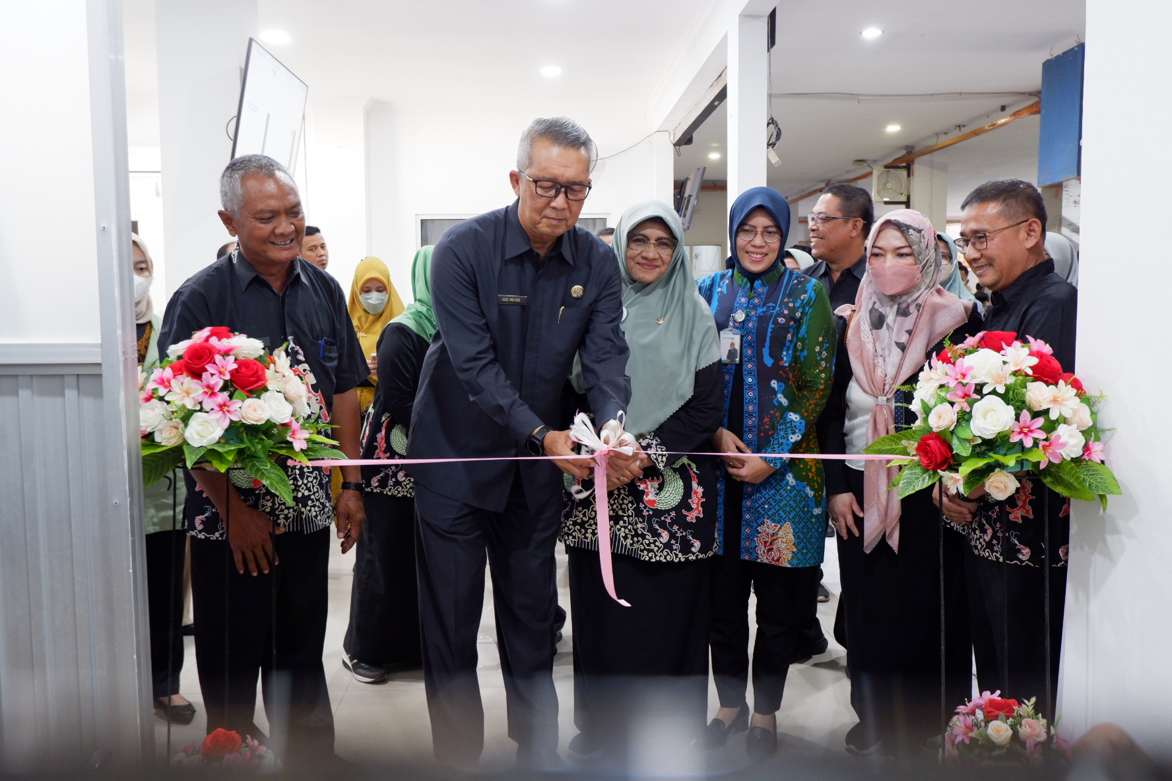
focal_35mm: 30
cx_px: 586
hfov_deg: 61.9
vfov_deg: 43.6
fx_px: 977
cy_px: 390
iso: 2000
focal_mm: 20.3
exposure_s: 1/30
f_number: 4.2
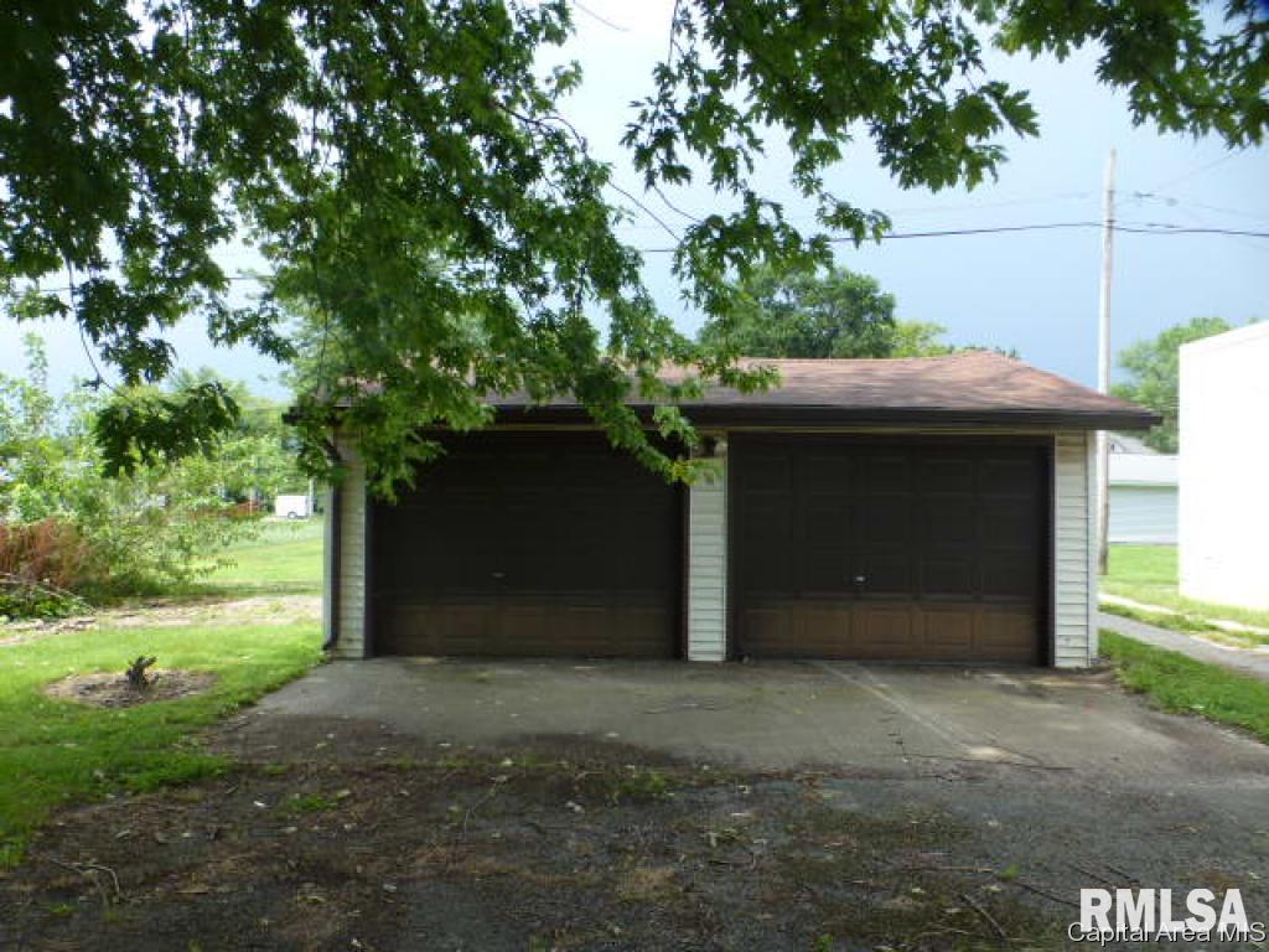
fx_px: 880
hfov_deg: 71.6
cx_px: 634
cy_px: 476
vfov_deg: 56.8
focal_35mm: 24
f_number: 4
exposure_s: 1/250
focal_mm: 4.3
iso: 100
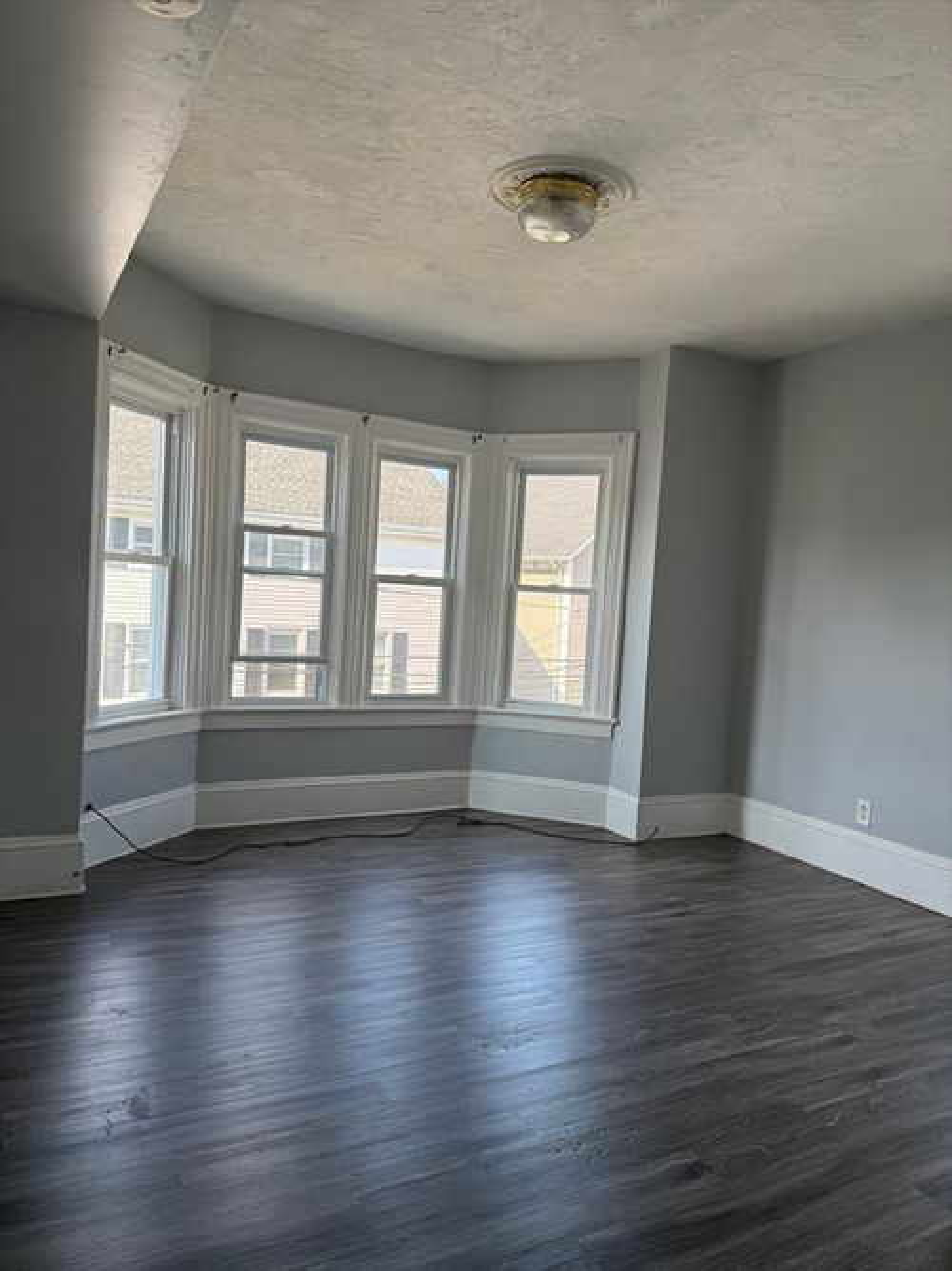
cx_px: 476
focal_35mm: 24
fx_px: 880
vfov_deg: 71.6
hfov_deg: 56.8
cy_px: 636
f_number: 1.78
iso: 100
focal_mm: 6.76
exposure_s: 1/389
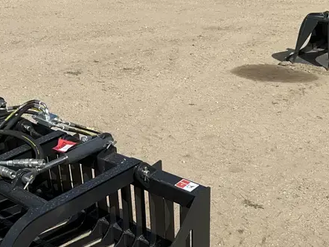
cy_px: 178
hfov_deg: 30.0
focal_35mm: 63
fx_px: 598
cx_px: 63
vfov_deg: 23.1
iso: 25
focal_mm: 3
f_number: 1.8
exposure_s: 1/3125
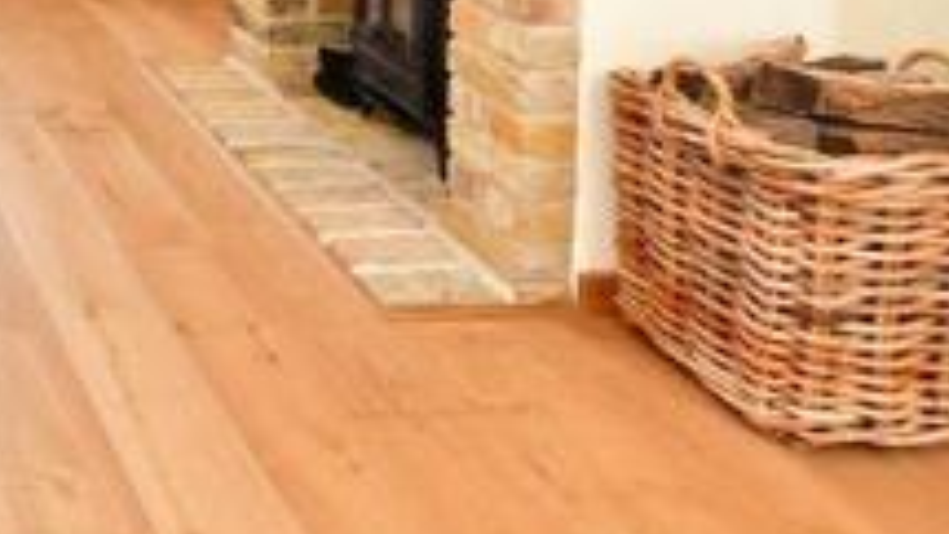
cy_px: -351
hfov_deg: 32.4
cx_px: -282
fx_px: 1208
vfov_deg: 20.0
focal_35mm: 48
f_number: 6.3
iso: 640
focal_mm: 10
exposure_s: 1/50
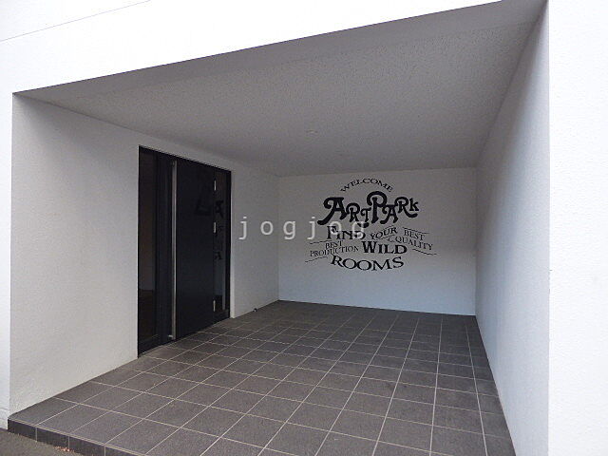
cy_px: 228
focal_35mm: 20
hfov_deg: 81.7
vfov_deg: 66.0
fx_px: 351
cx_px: 304
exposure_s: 1/80
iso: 160
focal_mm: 3.58
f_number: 2.8
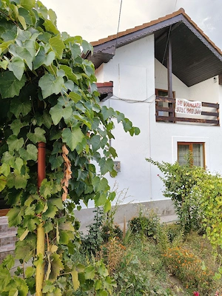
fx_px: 205
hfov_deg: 56.8
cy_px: 148
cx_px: 111
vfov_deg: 71.6
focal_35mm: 24
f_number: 1.8
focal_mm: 5.59
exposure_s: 1/333
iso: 50
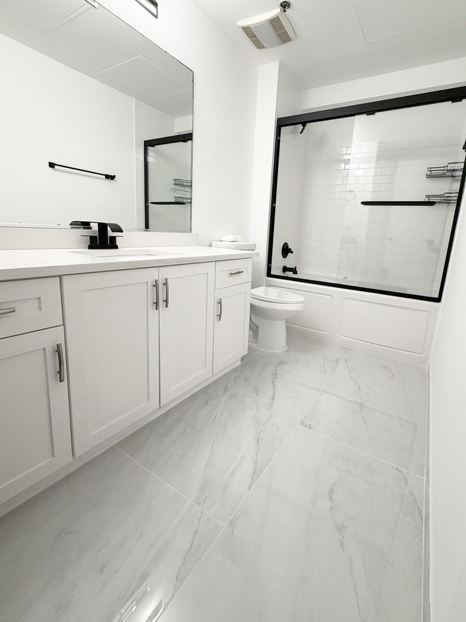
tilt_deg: -11.8
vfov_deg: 94.3
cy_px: 289
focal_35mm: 16
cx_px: 255
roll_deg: -3.3
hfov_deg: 77.9
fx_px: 287
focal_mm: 2.22
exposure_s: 1/120
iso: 320
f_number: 2.2
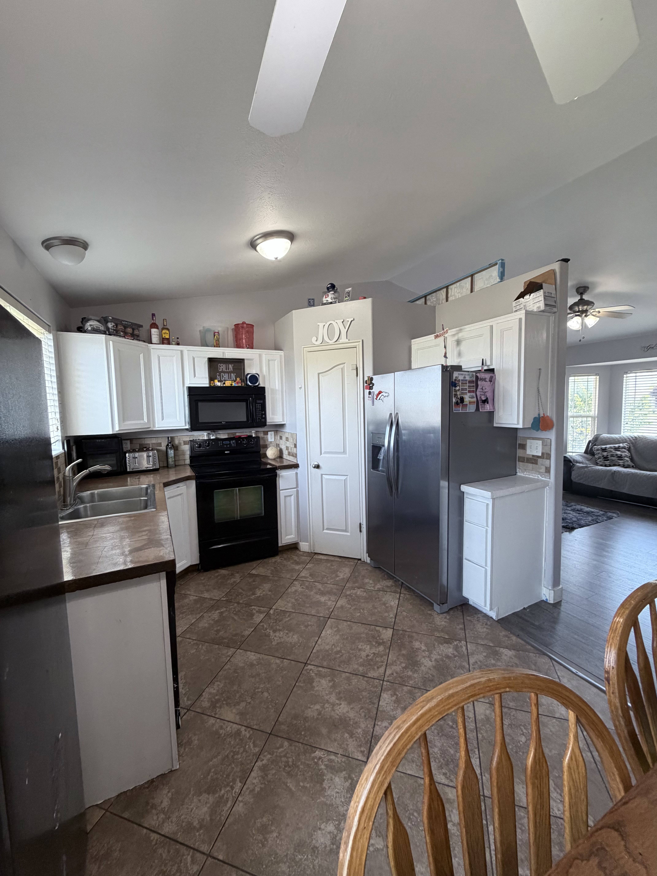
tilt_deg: -6.2
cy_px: 438
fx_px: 354
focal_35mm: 14
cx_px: 328
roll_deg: +1.4
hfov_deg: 85.7
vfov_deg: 102.1
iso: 320
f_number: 2.2
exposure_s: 1/120
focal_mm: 2.22
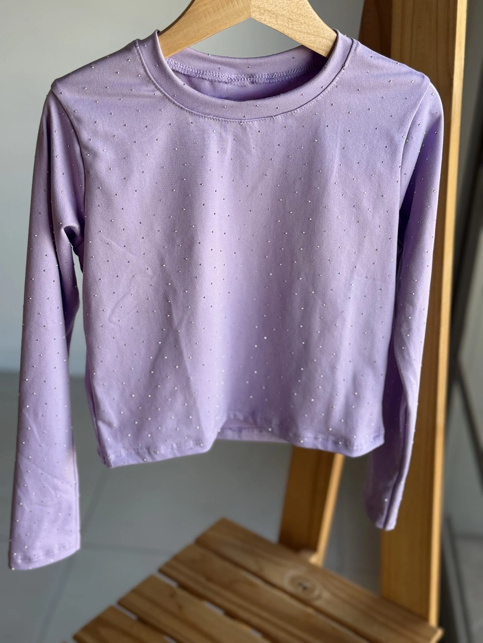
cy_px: 322
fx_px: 893
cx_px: 242
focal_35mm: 48
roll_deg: -1.9
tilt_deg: -26.5
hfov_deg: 30.3
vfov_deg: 39.7
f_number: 1.78
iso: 64
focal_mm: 6.76
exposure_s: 1/246
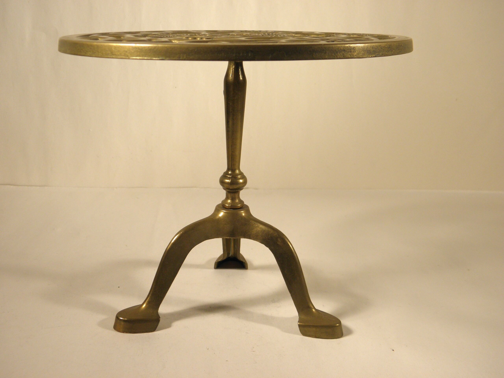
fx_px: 553
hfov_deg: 49.0
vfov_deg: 37.7
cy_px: 189
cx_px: 252
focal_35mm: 38
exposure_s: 1/80
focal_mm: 6.8
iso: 100
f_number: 3.7
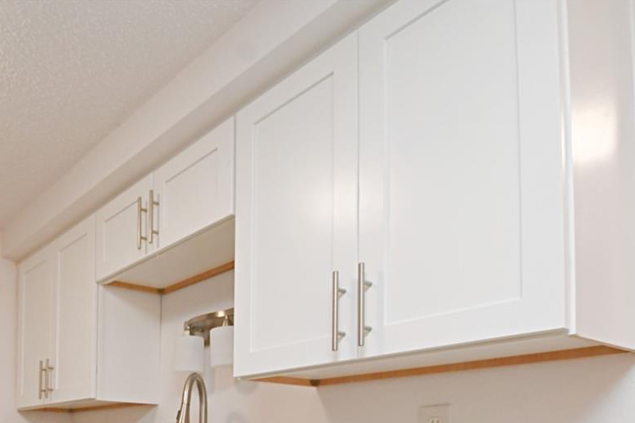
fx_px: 547
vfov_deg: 37.3
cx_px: 71
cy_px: 434
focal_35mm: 31
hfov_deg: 53.3
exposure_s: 1/80
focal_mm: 10
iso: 500
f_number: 6.3
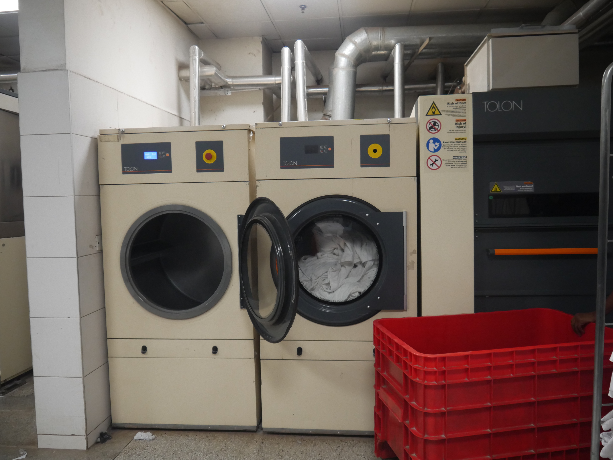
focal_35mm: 28
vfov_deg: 49.8
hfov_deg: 63.4
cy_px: 230
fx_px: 496
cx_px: 306
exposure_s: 1/60
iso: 1250
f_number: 3.5
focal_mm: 14
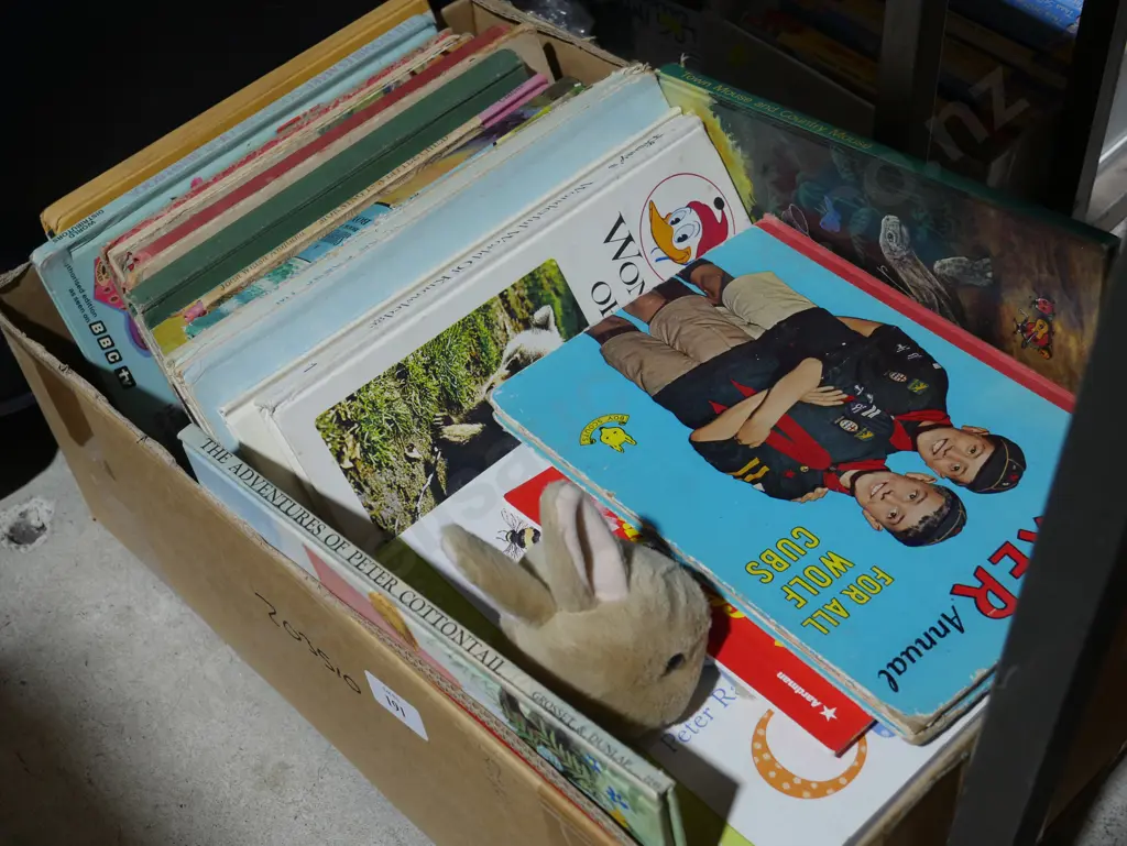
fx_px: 1694
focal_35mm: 52
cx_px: 564
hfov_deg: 36.8
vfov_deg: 28.1
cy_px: 423
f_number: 5.3
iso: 500
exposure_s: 1/60
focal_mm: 26
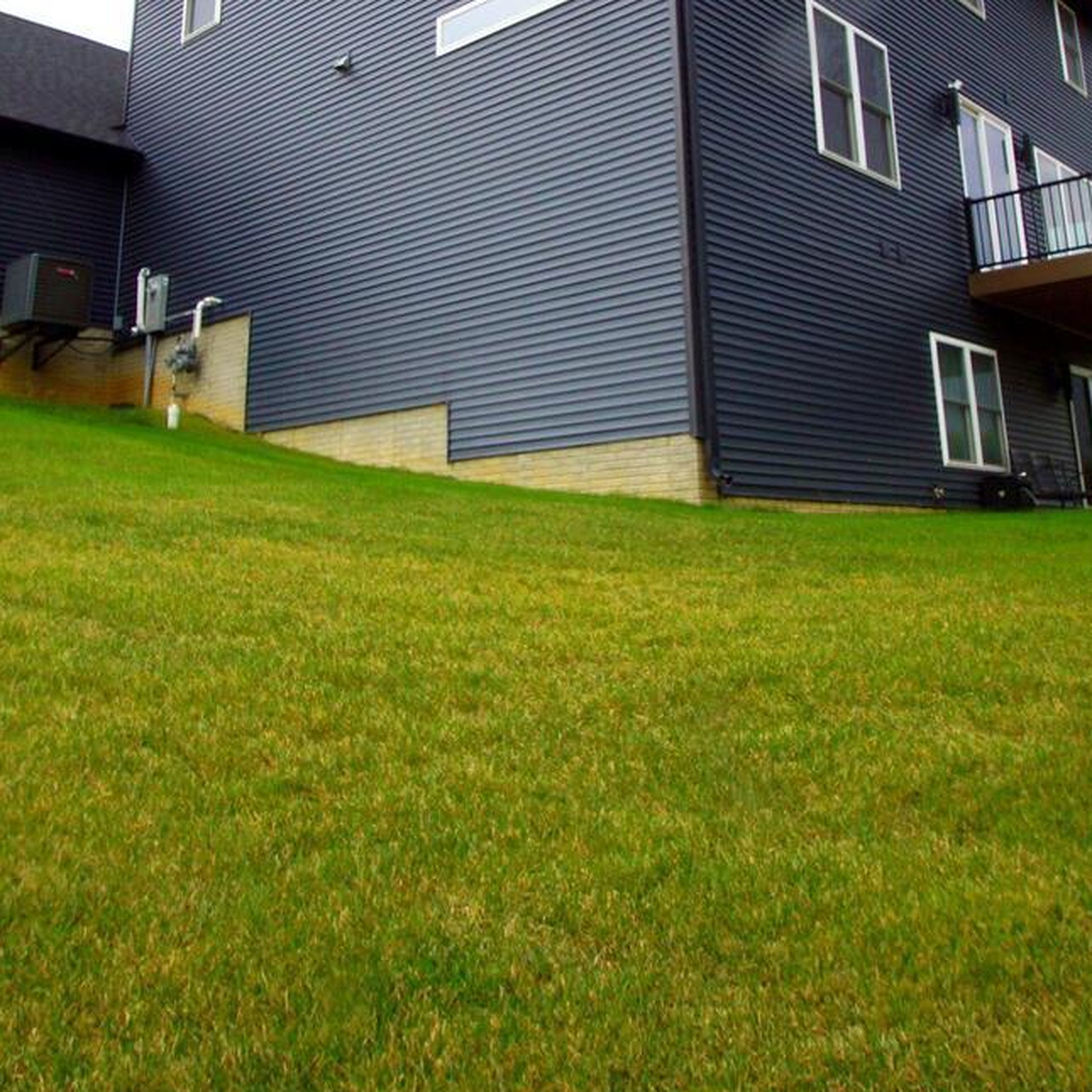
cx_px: 584
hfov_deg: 51.1
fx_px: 1142
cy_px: 235
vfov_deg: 48.5
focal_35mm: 32
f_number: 9
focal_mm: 10
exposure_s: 1/80
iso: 100
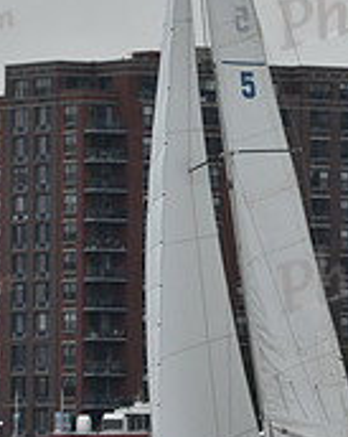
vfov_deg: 3.7
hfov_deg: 3.0
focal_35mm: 523
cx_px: 146
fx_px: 6751
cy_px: 152
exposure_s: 1/800
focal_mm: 165
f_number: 8
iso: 400
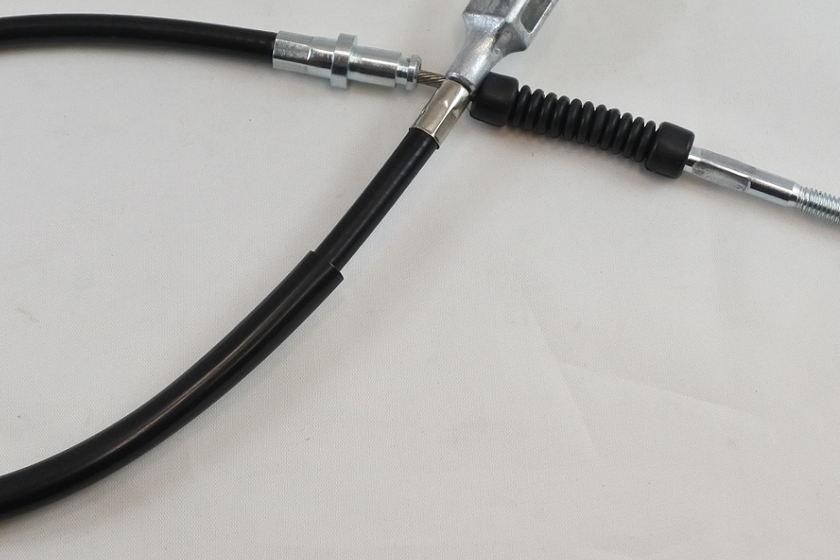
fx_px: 1540
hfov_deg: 30.4
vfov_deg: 20.6
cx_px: 346
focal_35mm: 66
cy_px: 249
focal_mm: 13.4
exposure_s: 1/200
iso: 400
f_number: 4
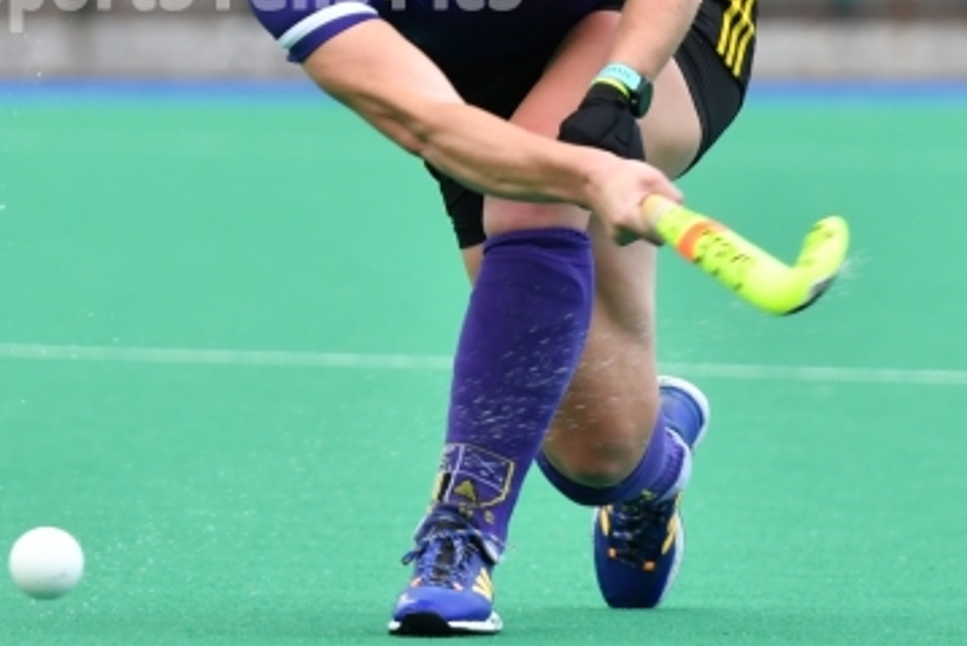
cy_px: -18
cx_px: 243
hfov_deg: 2.4
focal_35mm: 849
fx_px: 22813
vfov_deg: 1.6
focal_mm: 190
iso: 400
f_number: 4
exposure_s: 1/1000
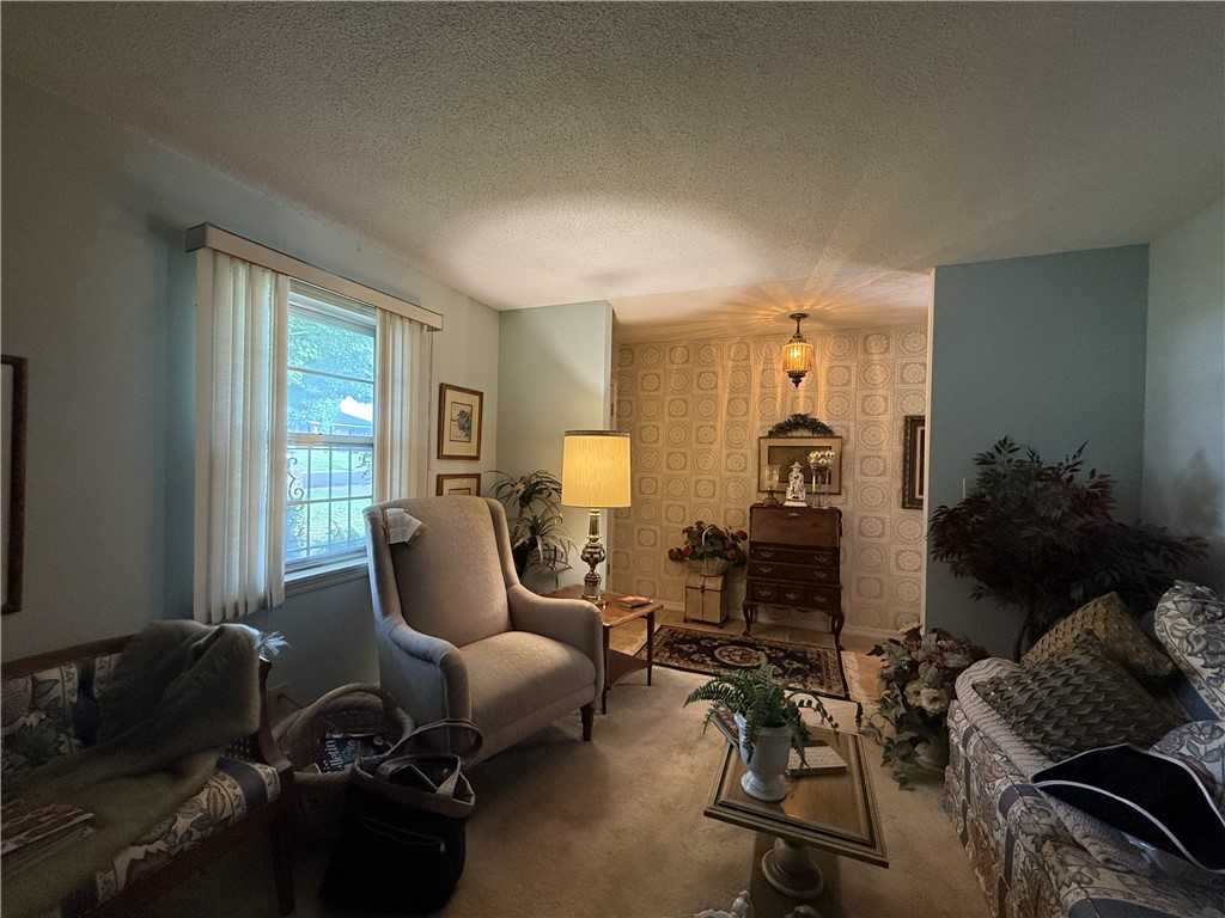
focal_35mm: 14
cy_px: 459
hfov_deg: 102.1
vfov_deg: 85.7
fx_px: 495
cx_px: 612
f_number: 2.2
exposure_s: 1/60
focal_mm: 2.22
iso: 500
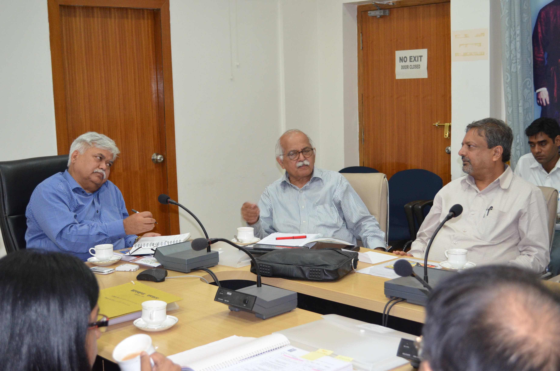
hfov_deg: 39.0
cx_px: 280
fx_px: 792
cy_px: 186
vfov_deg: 26.4
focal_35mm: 51
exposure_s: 1/60
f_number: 5
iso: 1600
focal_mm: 34
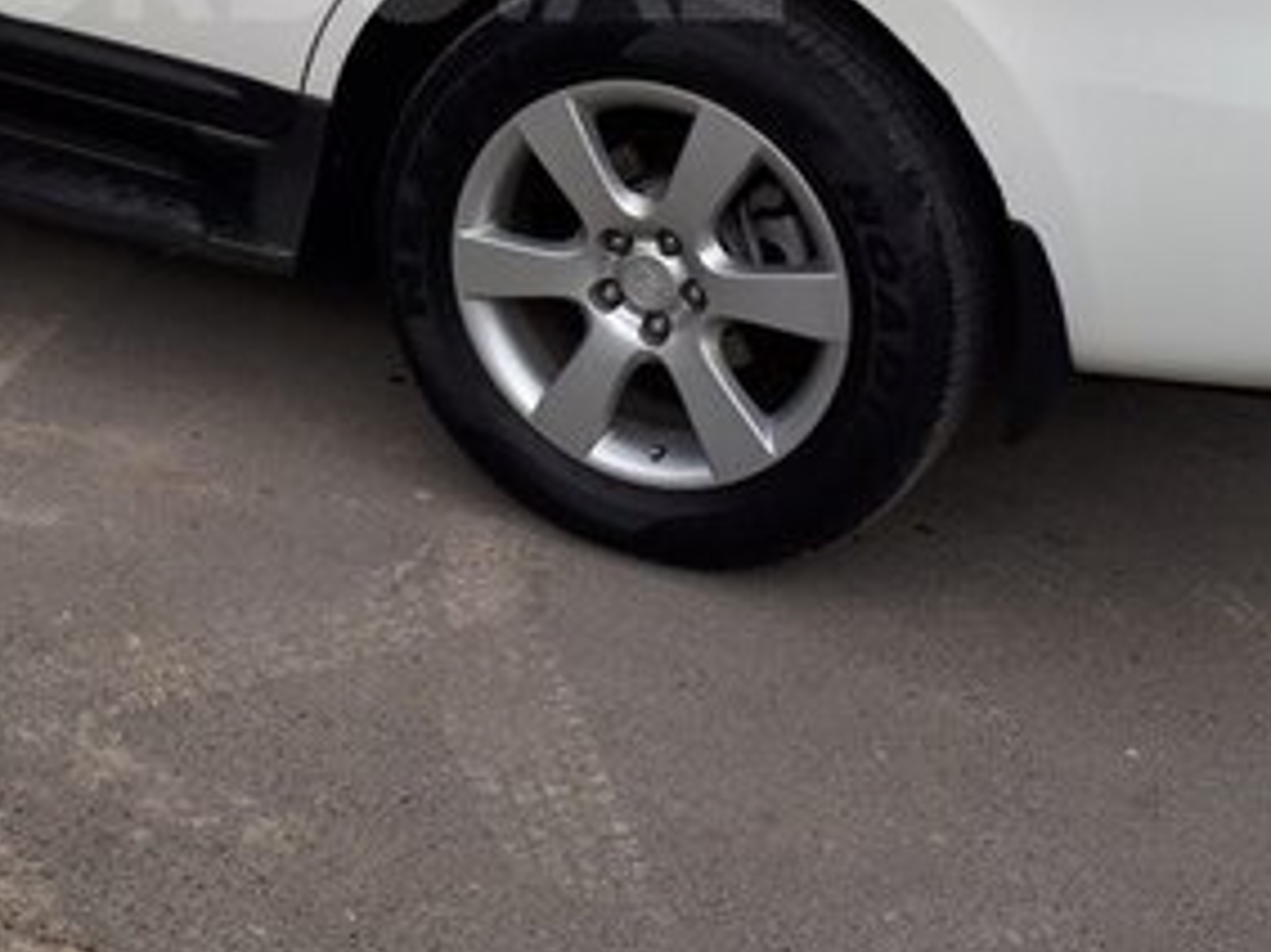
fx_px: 2312
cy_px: -47
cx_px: 323
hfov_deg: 30.2
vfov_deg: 22.2
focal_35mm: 63
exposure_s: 1/1000
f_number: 1.9
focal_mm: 3.6
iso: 40
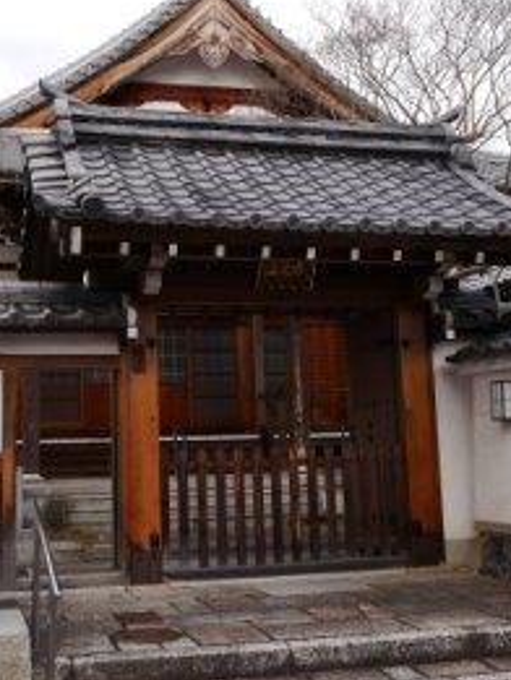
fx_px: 944
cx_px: 203
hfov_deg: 30.2
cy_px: 294
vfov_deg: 39.6
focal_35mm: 48
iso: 160
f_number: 5.6
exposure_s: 1/250
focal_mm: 14
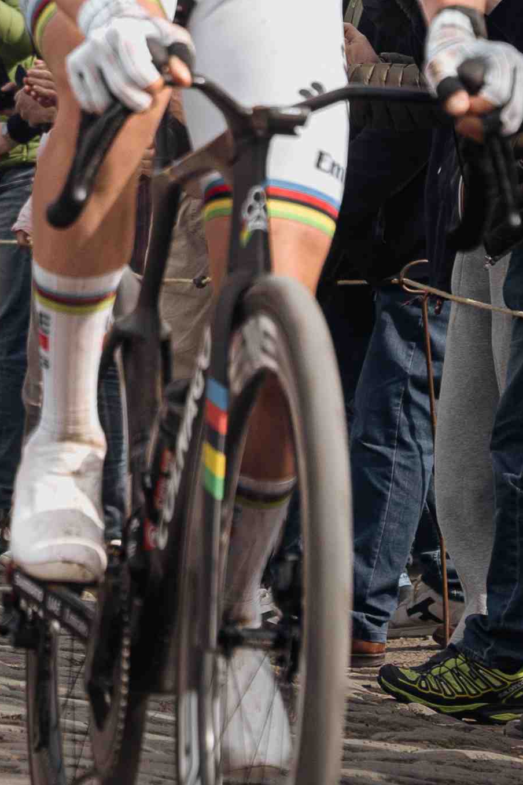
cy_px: -38
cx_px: -156
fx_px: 7775
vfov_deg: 5.8
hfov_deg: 3.8
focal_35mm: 357
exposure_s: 1/800
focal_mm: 70
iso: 100
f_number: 4
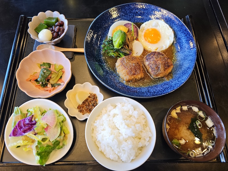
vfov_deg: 56.8
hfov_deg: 71.6
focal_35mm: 24
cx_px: 109
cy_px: 83
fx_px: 158
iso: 125
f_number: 1.7
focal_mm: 6.3
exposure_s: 1/120
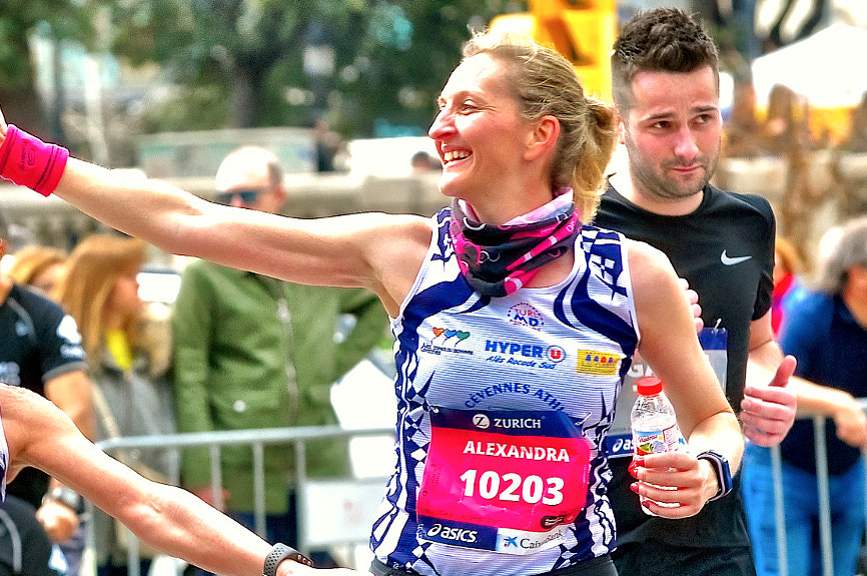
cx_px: 95
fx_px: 11663
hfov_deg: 4.3
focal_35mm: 485
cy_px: 436
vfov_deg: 2.8
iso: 720
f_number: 9
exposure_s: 1/320
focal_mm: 175
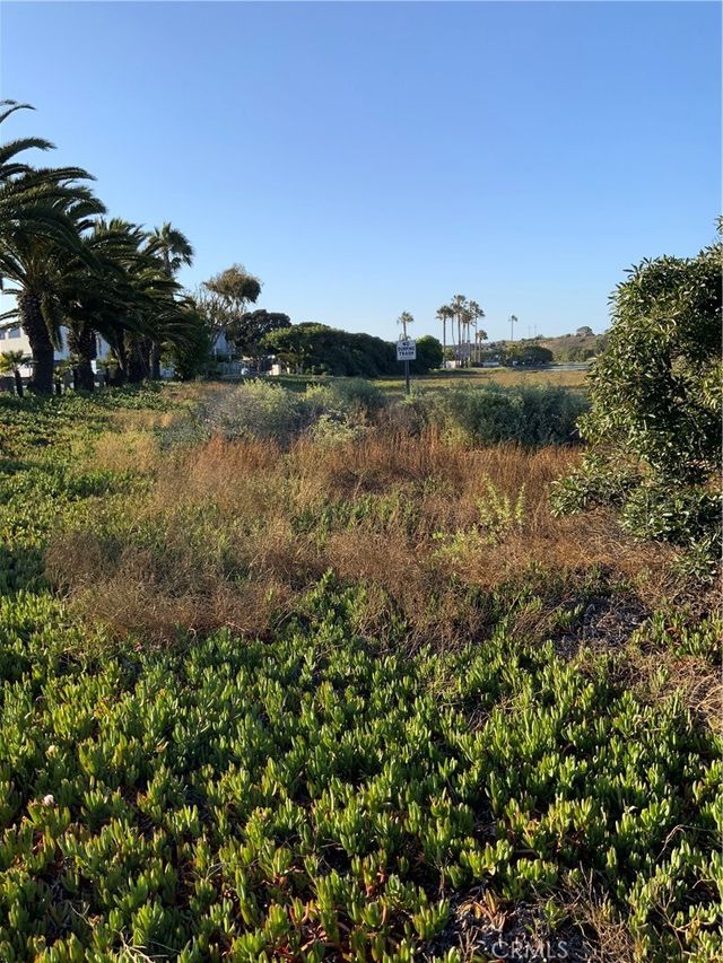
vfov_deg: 61.7
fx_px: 807
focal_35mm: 29
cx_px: 362
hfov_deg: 48.2
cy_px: 482
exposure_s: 1/1250
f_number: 1.8
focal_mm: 3
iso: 16
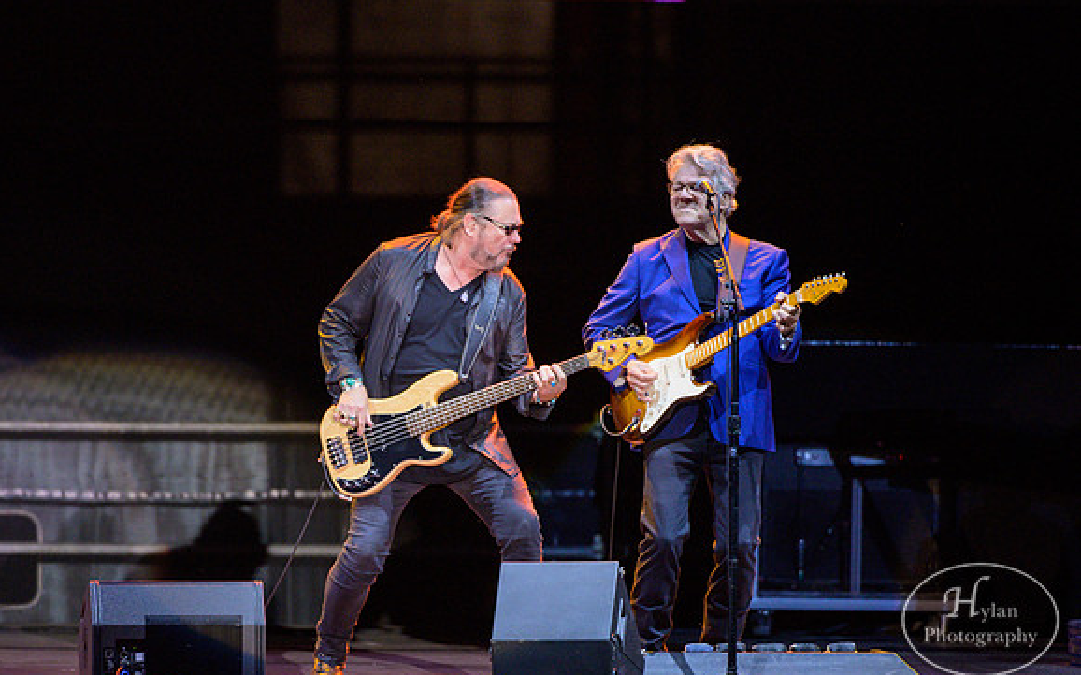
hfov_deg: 4.3
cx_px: 473
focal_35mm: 490
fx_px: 14433
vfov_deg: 2.7
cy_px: 403
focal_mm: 400
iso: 1100
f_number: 4.5
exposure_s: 1/400
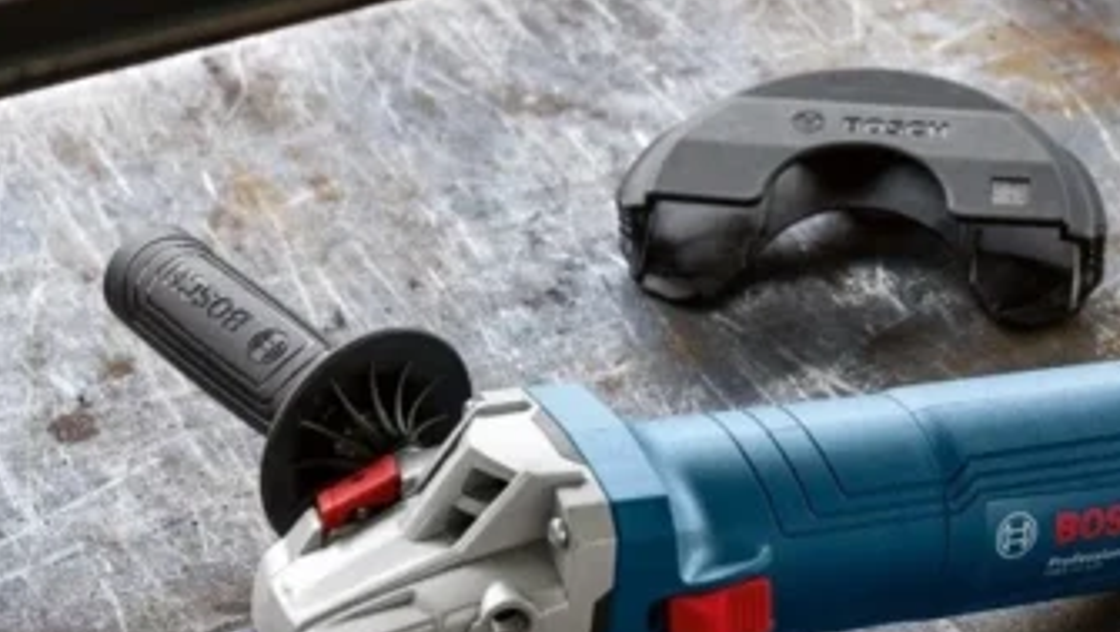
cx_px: 715
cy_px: 575
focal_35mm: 105
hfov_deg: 20.3
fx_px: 3121
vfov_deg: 11.5
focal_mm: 56
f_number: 8
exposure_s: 1/20
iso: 400
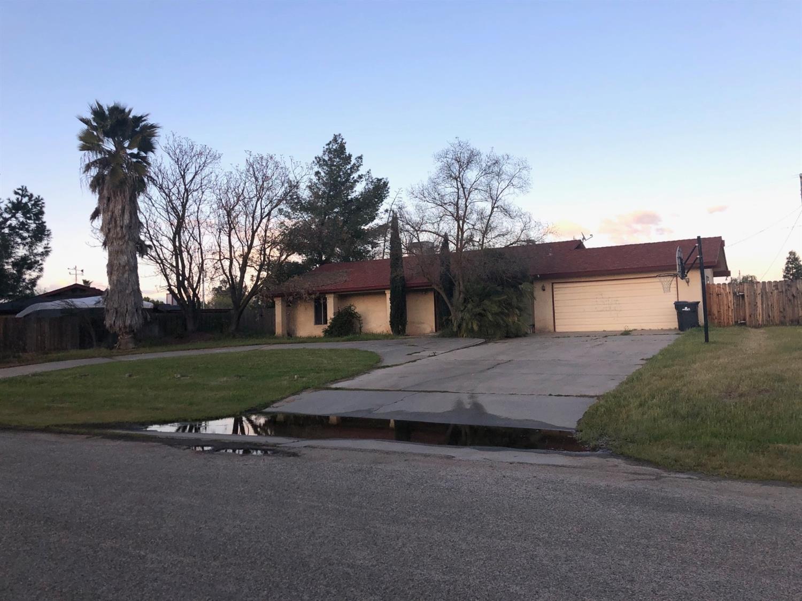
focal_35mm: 28
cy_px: 300
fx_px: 649
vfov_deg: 49.7
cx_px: 401
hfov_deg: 63.5
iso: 20
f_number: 1.8
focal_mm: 4
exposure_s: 1/1185
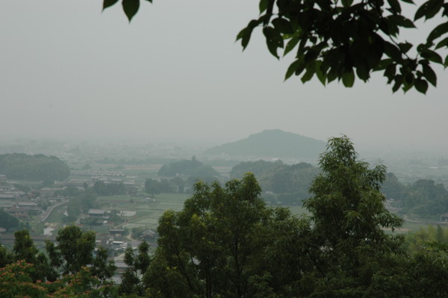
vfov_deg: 13.0
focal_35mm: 105
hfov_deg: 19.5
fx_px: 1306
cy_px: 149
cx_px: 224
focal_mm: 70
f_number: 10
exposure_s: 1/400
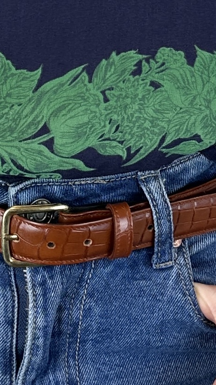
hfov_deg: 11.9
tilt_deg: -13.4
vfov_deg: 20.8
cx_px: 27
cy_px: 63
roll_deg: -1.5
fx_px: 1029
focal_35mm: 101
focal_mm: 6.86
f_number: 1.78
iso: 50
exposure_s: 1/107
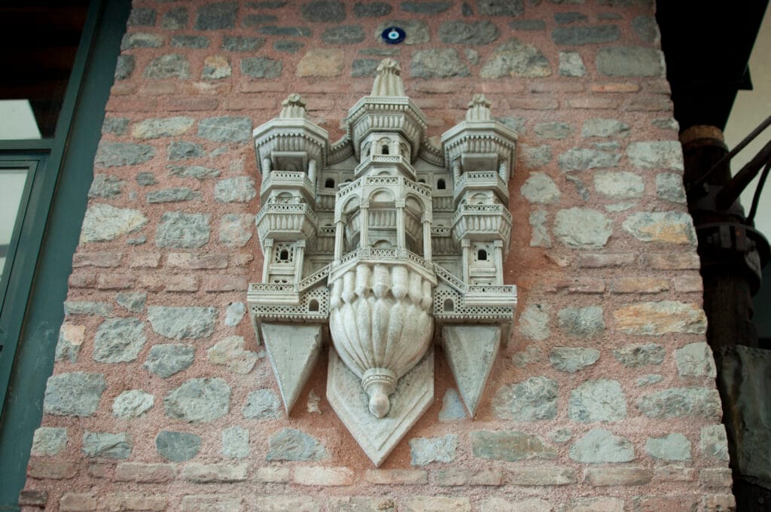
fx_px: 1123
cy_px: 256
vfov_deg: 25.7
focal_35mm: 52
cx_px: 386
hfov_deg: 37.9
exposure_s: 1/320
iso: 500
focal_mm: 35
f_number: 2.5
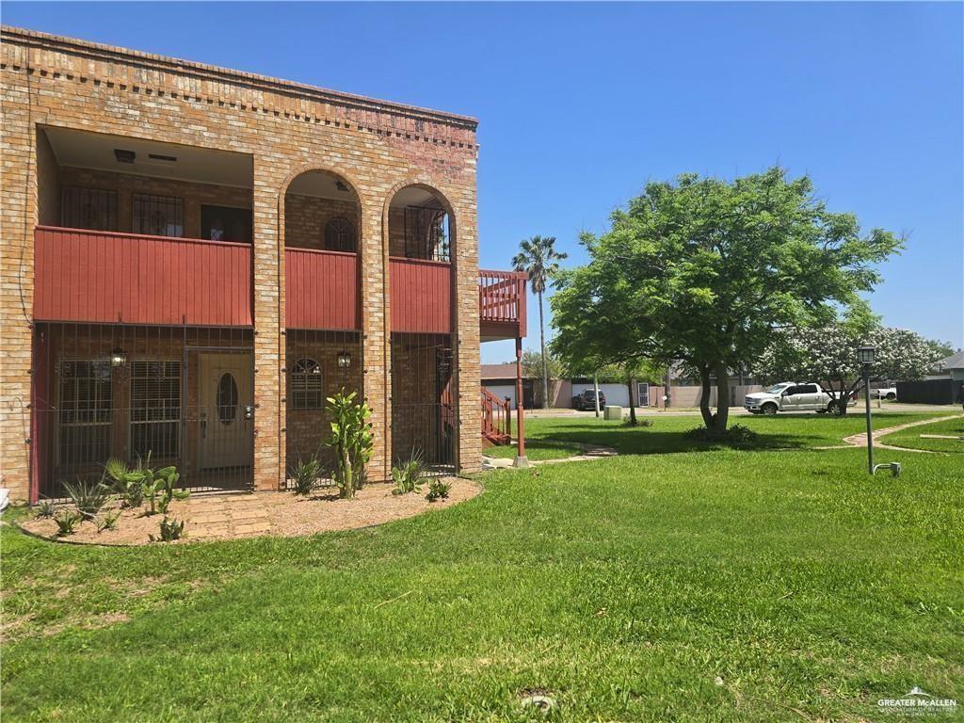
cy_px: 362
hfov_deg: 73.9
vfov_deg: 58.9
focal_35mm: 23
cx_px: 482
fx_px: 641
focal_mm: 6.3
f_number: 1.7
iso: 12
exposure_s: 1/812
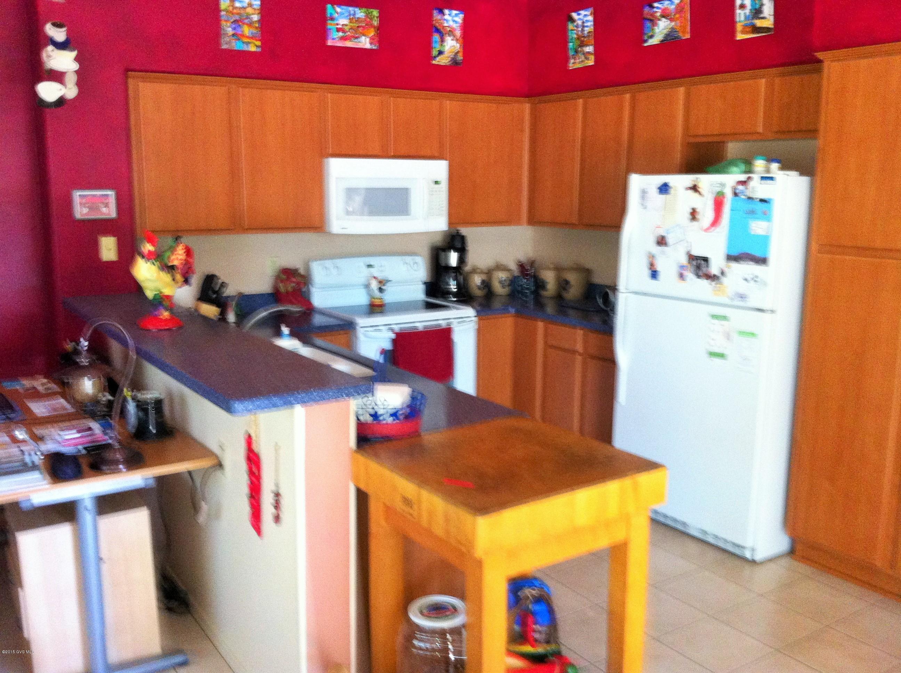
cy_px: 336
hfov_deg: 52.7
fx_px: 910
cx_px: 450
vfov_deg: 40.6
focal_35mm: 35
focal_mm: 3.85
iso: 250
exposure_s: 1/15
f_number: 2.8
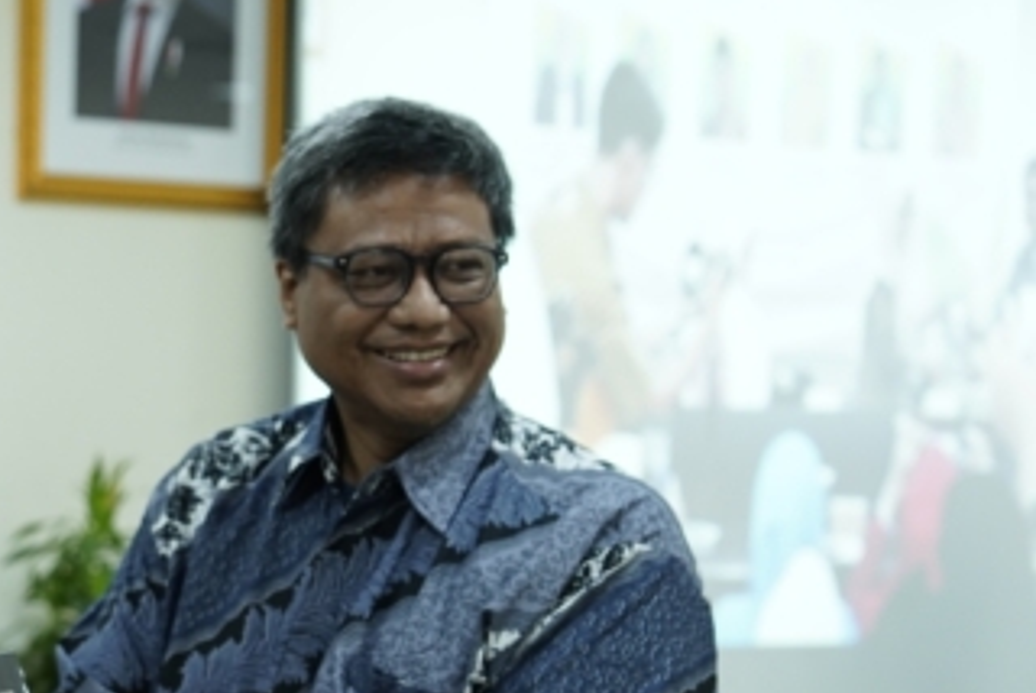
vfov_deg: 12.4
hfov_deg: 18.0
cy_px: 667
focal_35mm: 110
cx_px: -83
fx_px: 3168
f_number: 2.8
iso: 1600
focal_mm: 50
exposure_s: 1/160
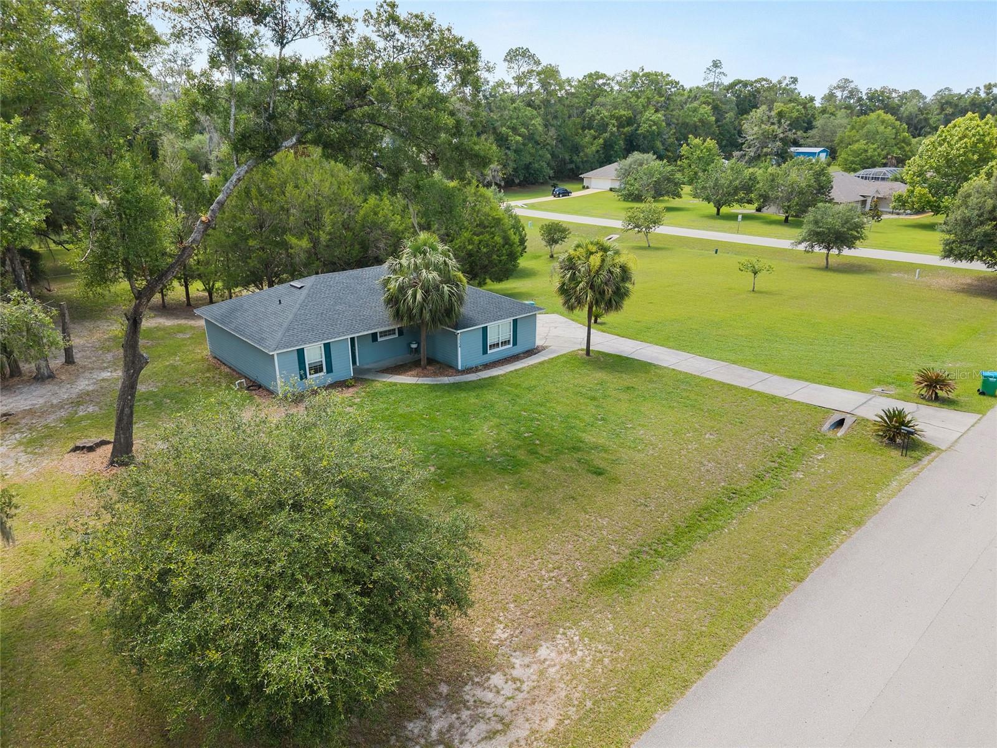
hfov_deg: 71.6
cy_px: 374
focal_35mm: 24
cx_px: 498
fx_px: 691
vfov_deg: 56.8
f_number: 1.8
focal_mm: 8.67
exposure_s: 1/730
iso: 100
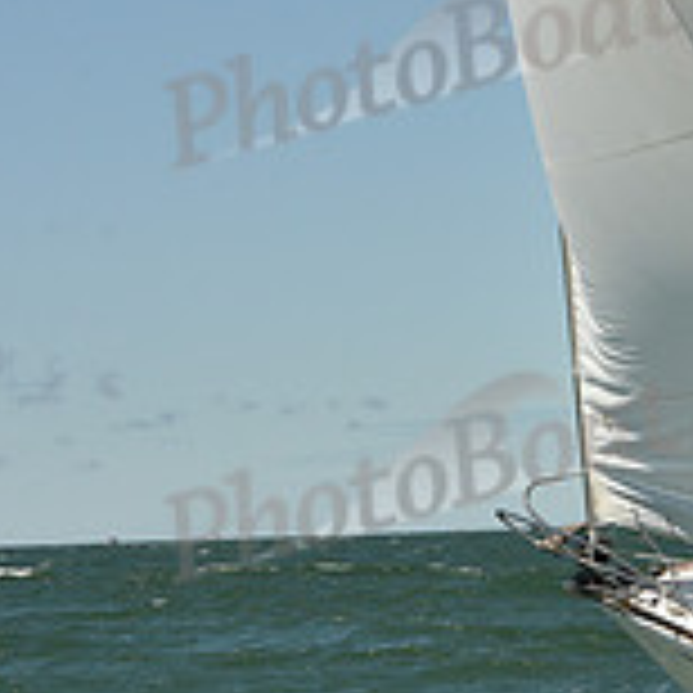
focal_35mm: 224
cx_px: 1035
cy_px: 637
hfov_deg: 7.7
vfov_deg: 7.8
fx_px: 5074
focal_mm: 70
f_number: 11
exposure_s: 1/800
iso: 320
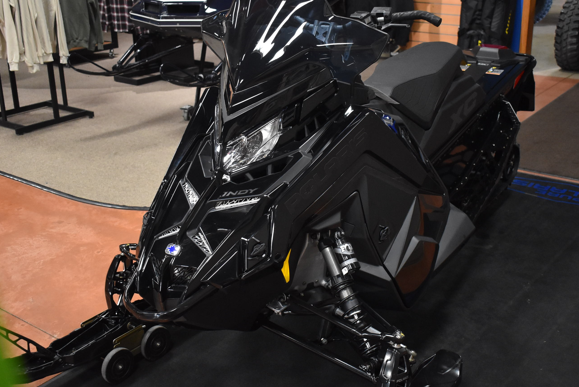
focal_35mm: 44
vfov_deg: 30.8
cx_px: 305
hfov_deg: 44.8
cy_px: 182
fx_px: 701
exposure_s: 1/125
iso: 2500
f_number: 4
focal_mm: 25
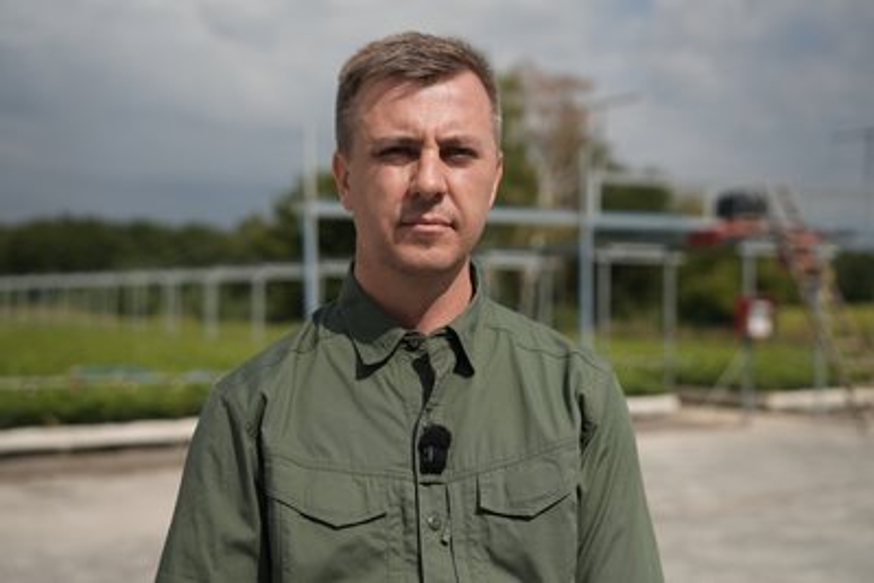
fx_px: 1166
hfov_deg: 41.1
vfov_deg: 28.1
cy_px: 292
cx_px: 437
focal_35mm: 48
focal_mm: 48
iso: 640
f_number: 2.8
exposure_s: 1/640
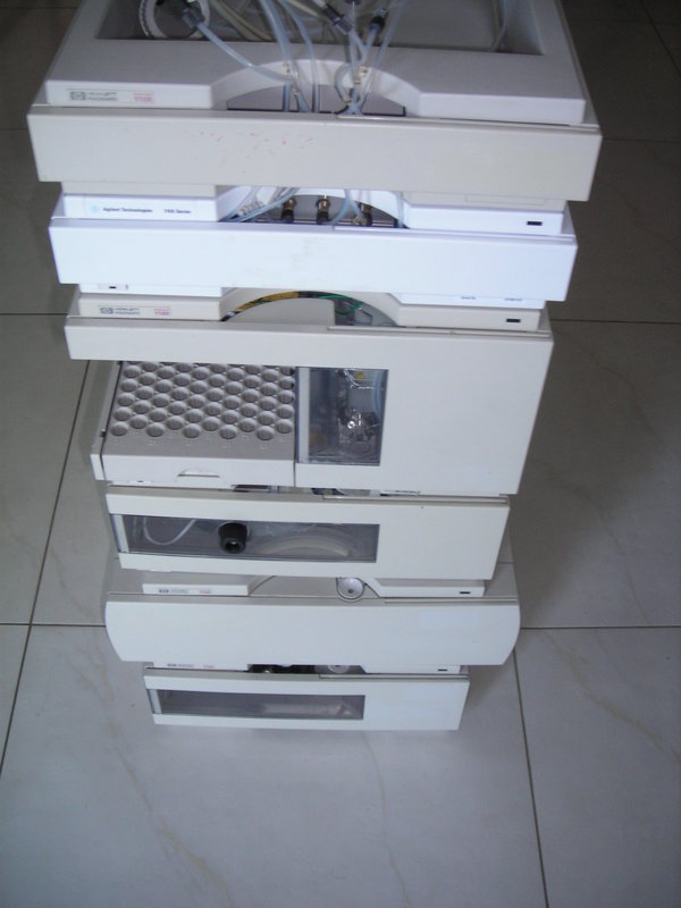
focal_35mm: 38
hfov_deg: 37.7
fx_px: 997
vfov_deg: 49.0
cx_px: 340
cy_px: 454
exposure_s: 1/10.2
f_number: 3.2
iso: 200
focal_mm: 6.3
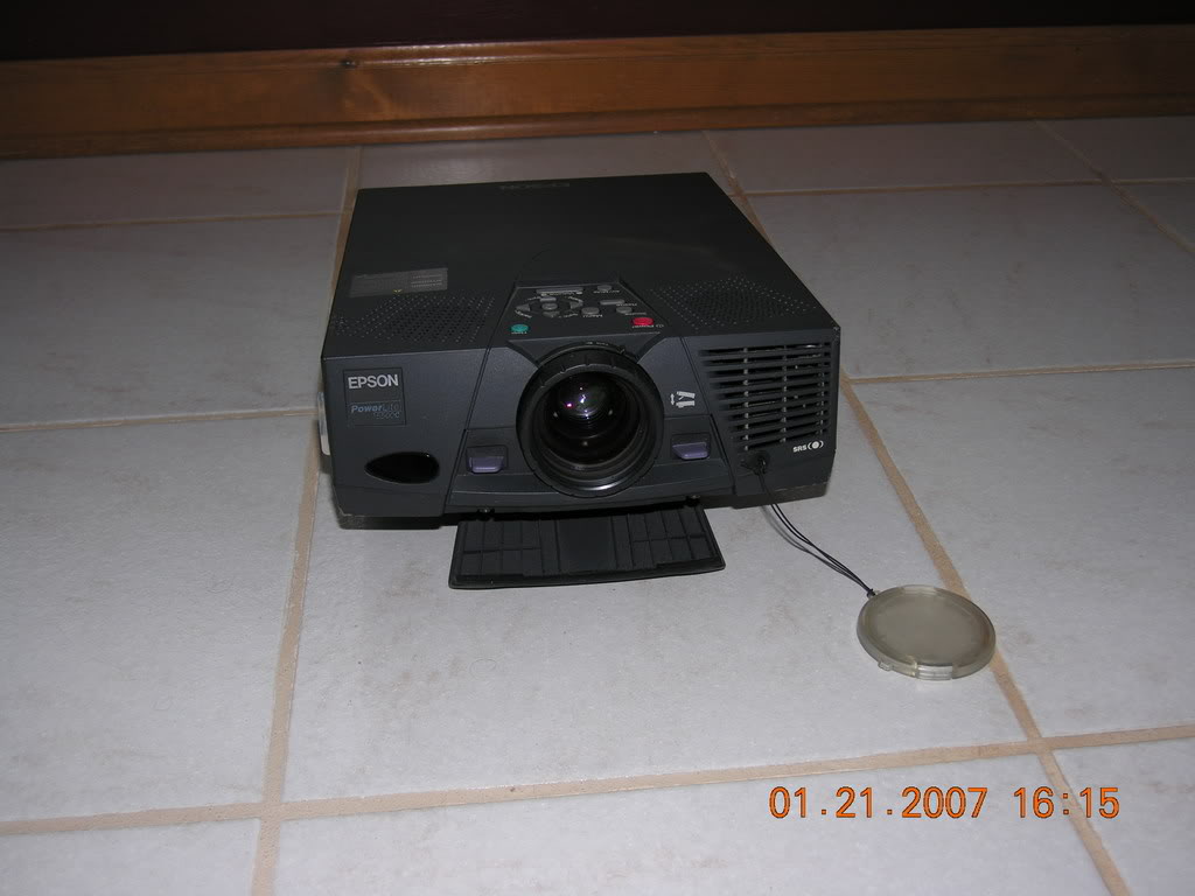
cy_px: 448
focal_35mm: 39
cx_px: 598
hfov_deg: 47.9
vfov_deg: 36.8
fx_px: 1346
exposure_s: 1/60.1
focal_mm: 10
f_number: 3.2
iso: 50
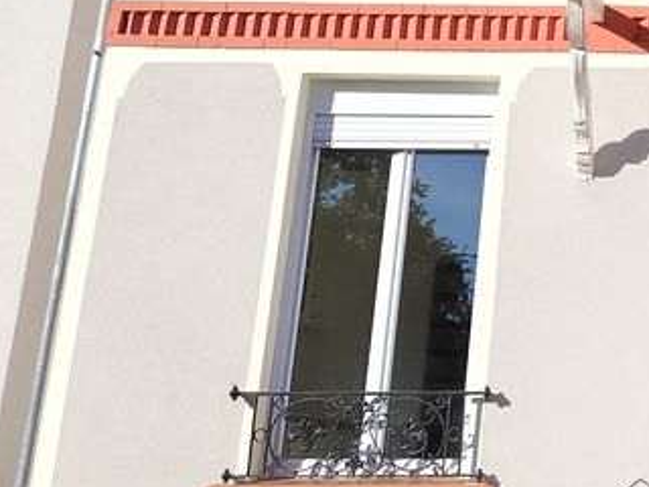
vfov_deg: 19.2
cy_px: 22
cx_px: 834
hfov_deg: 23.2
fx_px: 1406
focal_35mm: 75
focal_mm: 5.25
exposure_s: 1/1011
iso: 100
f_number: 1.75
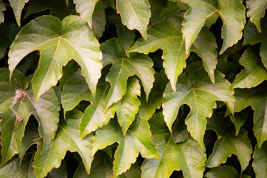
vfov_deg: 19.2
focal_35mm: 71
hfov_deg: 28.4
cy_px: 95
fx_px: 527
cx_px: 119
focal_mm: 60
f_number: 2.8
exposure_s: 1/400
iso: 500
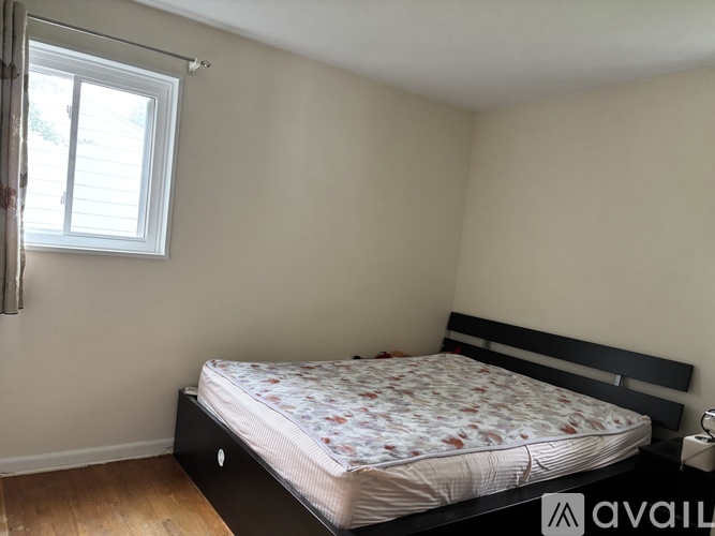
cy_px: 268
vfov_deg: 53.0
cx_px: 358
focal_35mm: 26
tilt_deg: -2.7
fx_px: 537
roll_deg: -6.2
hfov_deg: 67.3
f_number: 1.6
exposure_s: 1/60
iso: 320
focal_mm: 5.96
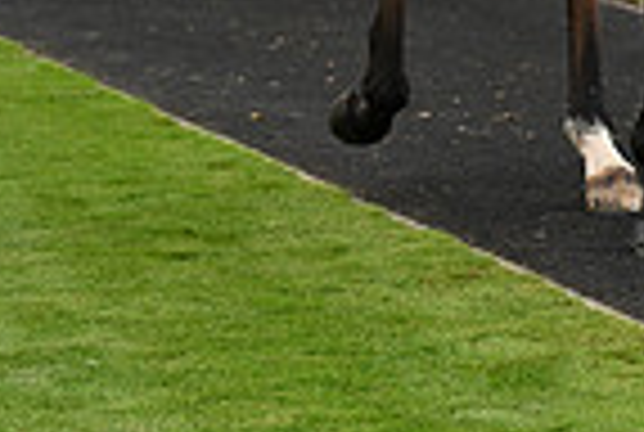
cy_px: -394
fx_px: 6668
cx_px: 874
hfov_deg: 5.5
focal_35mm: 372
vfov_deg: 3.7
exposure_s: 1/1250
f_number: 4
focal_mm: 92
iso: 1000
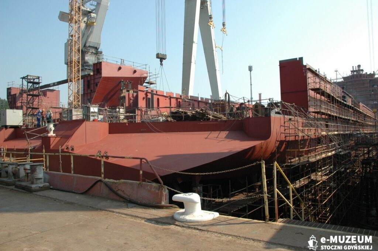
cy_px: 126
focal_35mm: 27
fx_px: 283
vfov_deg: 47.9
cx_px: 189
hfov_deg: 67.4
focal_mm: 18
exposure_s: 1/160
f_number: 11
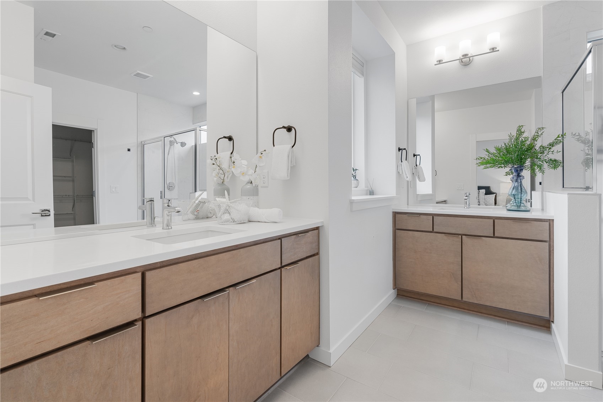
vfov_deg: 73.7
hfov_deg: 96.7
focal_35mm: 16
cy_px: 201
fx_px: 268
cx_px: 302
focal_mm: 16
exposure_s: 1/5
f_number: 11
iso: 100
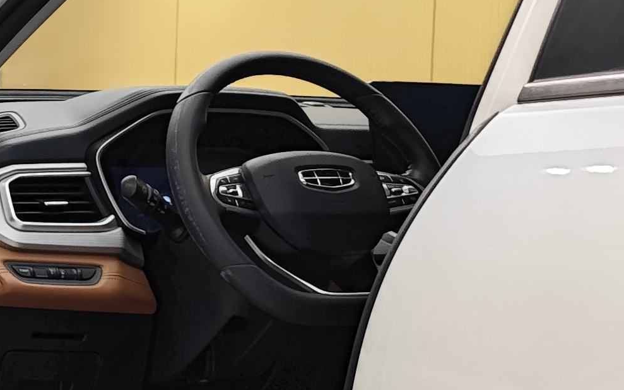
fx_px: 1718
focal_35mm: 101
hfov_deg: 18.7
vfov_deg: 12.9
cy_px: 159
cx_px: -244
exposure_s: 1/69.1
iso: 400
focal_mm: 8.7
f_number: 1.9
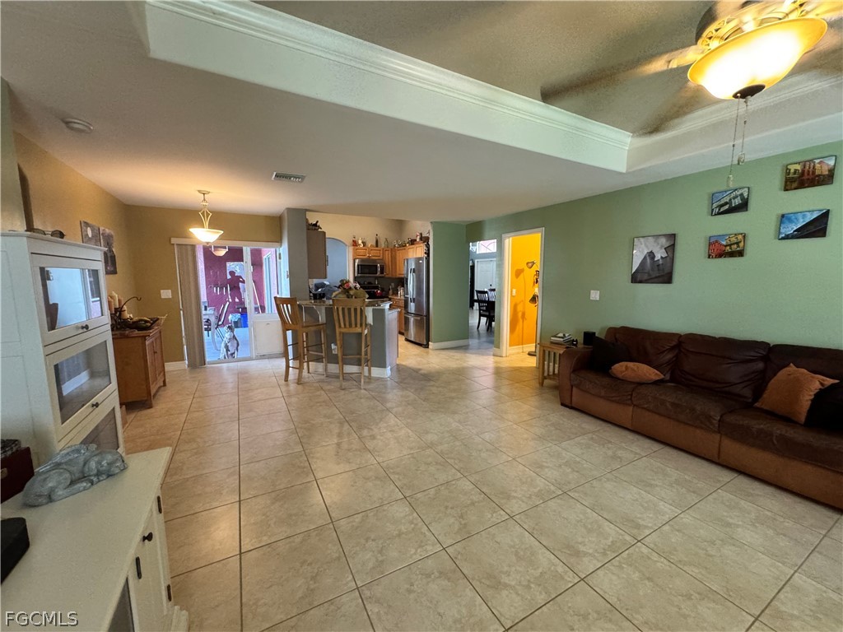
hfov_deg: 102.1
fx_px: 341
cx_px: 422
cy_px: 316
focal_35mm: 14
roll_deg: -0.6
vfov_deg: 85.7
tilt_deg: -6.6
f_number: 2.2
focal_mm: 2.22
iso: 500
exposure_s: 1/60
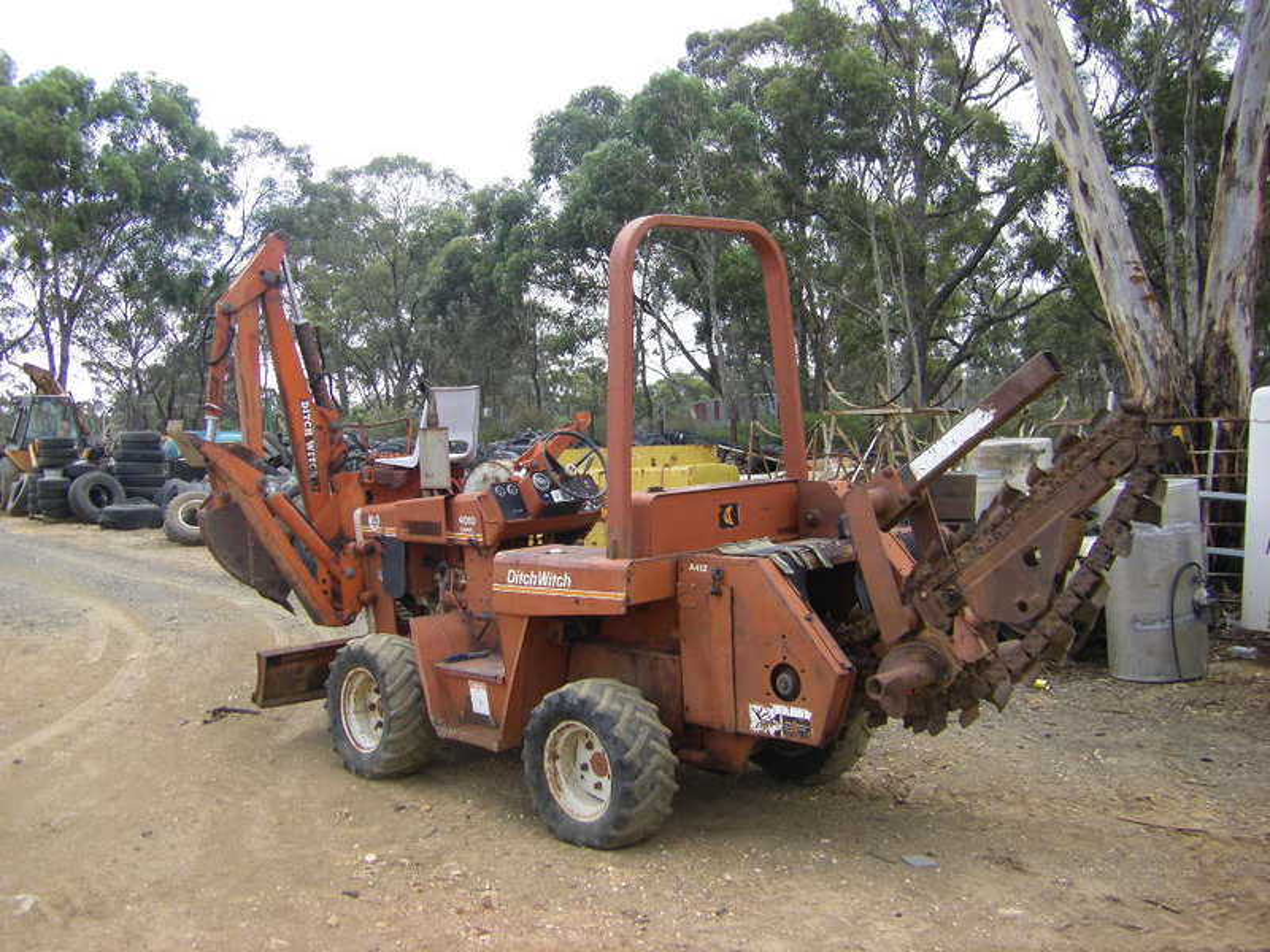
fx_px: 1394
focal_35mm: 38
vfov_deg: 37.7
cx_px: 635
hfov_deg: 49.0
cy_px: 476
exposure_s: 1/250
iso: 64
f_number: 3.5
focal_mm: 6.3
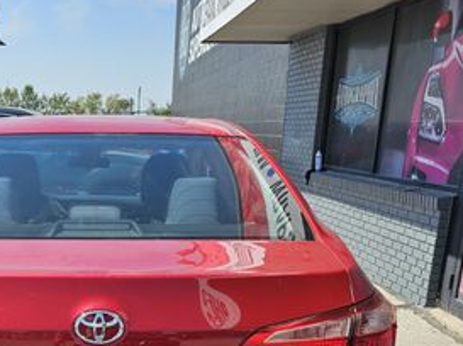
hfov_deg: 34.1
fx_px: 721
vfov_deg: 25.6
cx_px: 71
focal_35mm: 54
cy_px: 346
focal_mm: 6.3
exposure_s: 1/650
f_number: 1.7
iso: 10
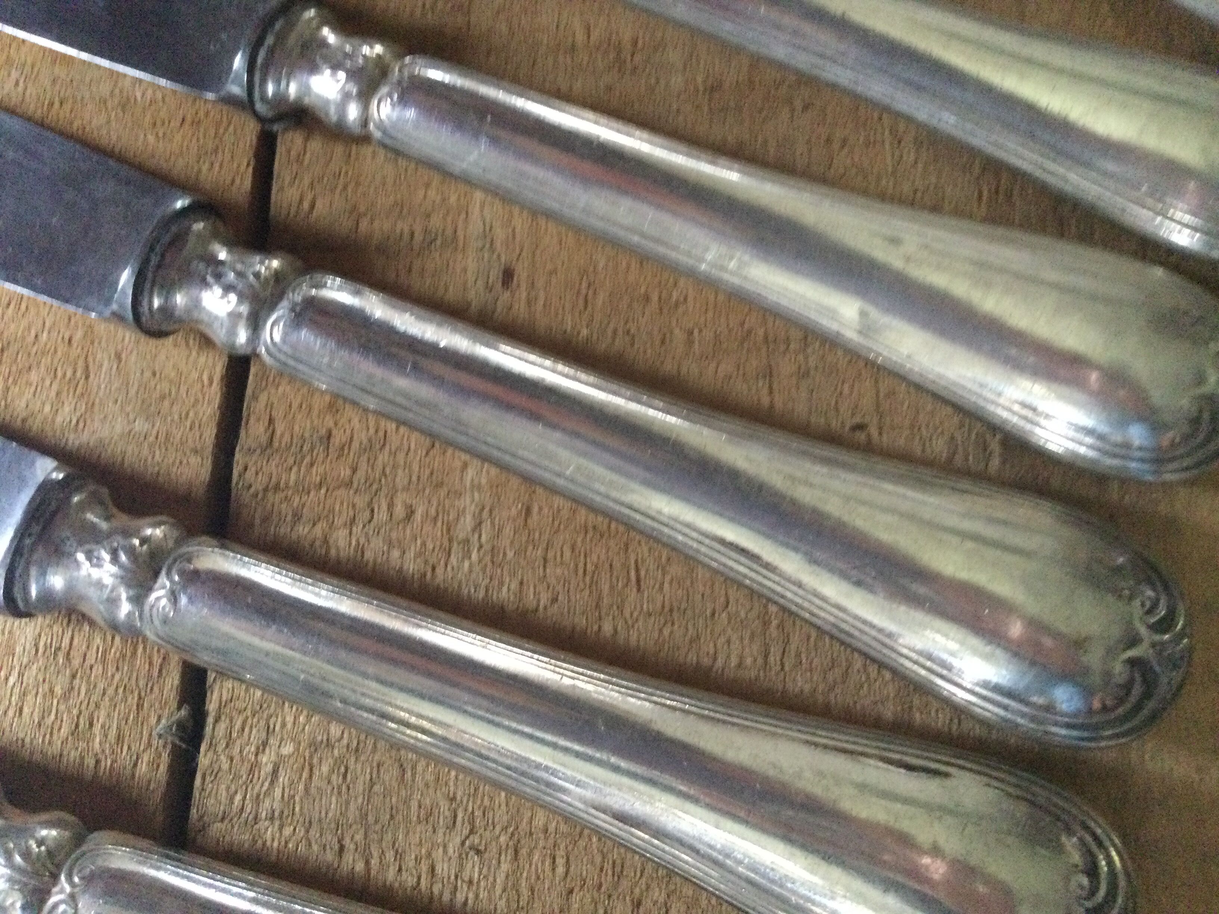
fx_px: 1092
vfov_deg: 45.4
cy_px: 457
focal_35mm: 31
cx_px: 610
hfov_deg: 58.4
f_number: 2.4
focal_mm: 3.3
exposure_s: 1/17
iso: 250
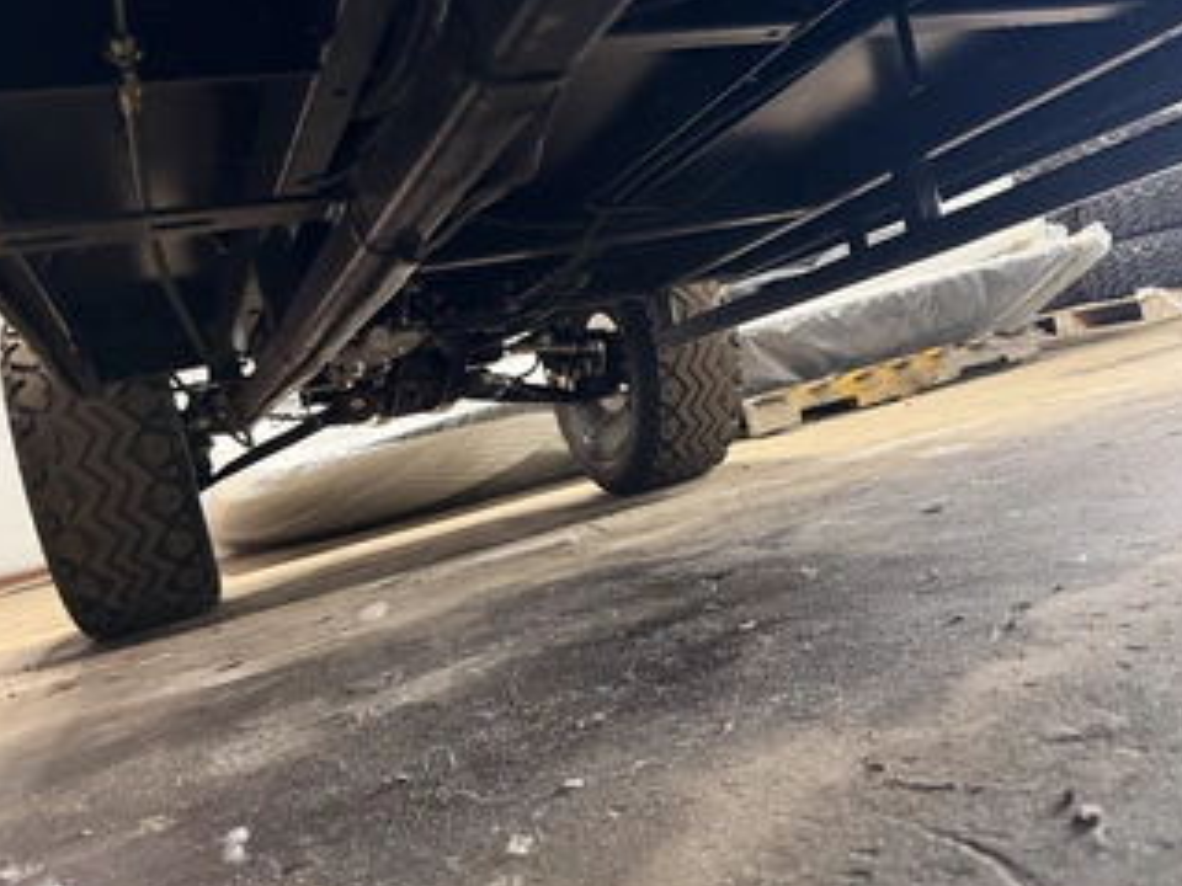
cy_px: 428
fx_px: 1024
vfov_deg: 46.8
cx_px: 643
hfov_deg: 59.9
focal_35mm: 30
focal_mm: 6.76
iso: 800
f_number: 1.78
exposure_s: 1/40
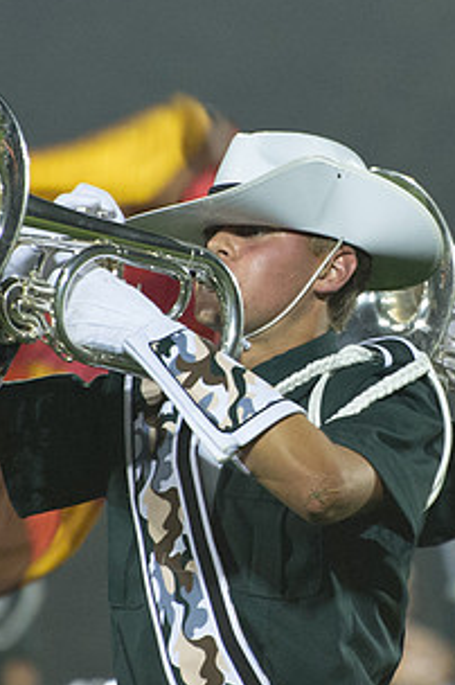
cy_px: 253
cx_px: 412
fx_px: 14896
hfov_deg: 1.7
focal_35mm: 784
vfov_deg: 2.6
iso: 3600
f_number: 5.3
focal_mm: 240
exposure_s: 1/160
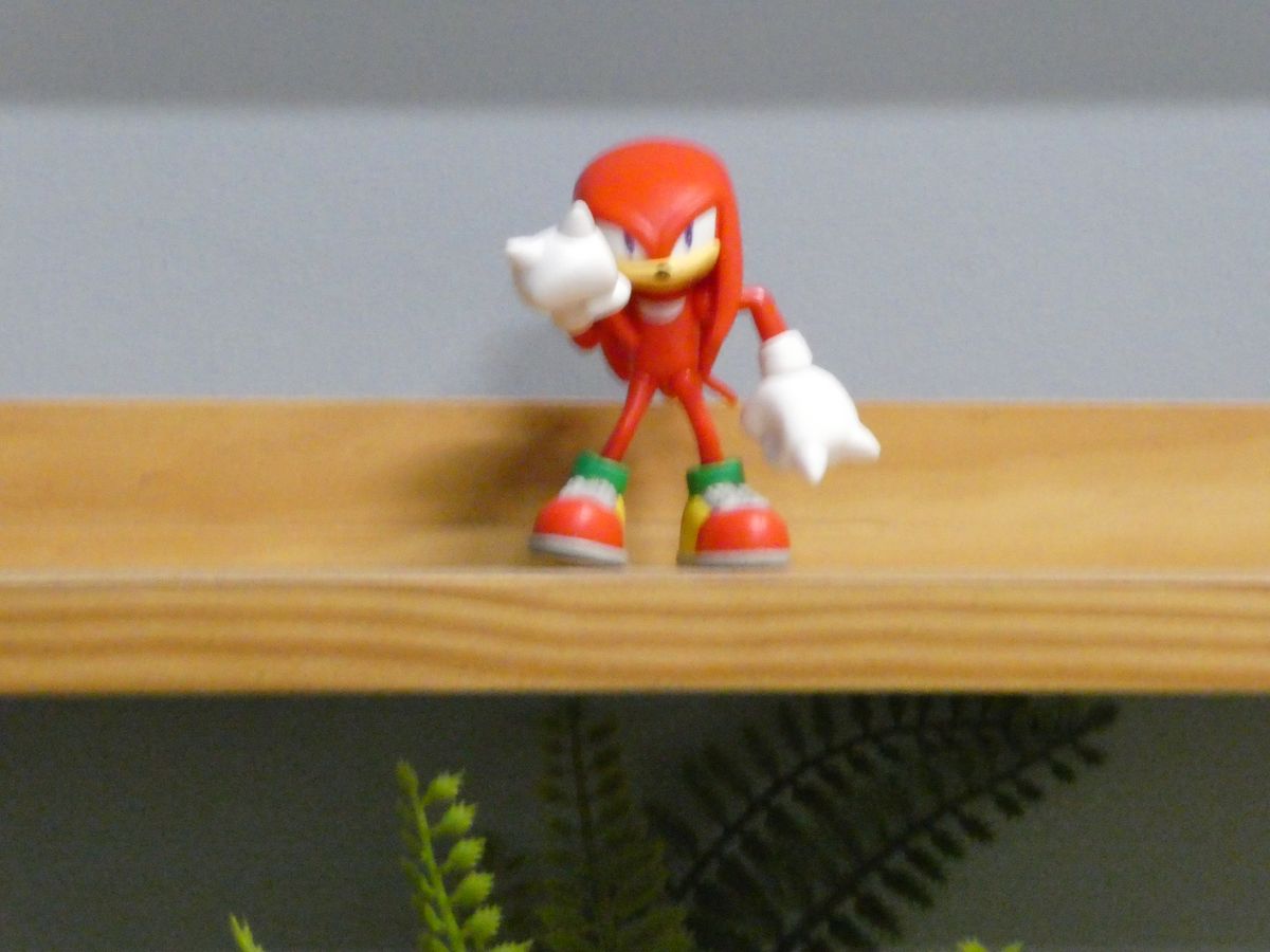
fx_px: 4953
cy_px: 476
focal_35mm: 135
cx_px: 635
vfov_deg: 11.0
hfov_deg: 14.6
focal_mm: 24.2
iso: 3200
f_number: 8
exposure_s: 1/8
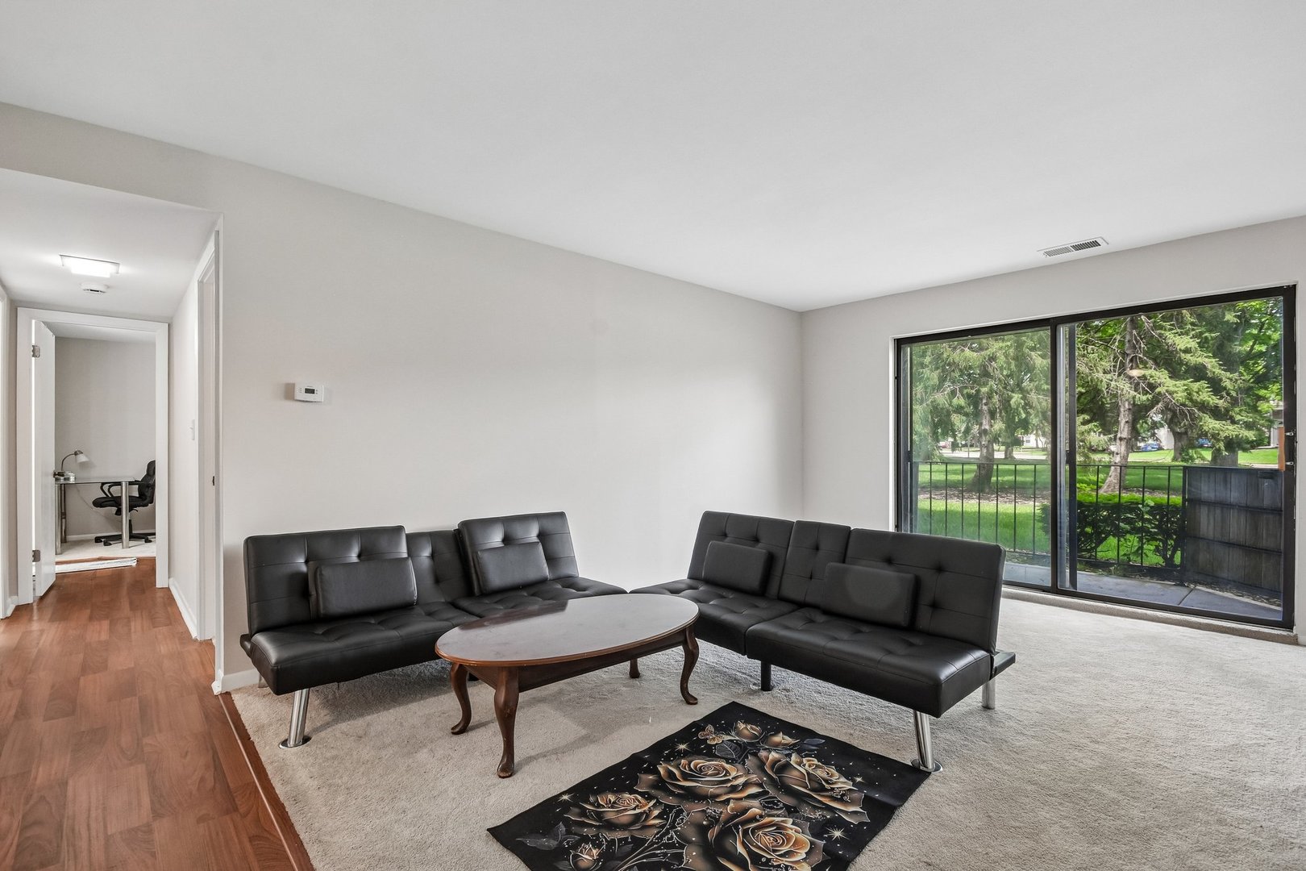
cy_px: 436
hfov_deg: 100.4
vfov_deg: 77.3
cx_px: 653
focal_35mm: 15
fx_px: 544
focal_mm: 10
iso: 500
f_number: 8
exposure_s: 1/20
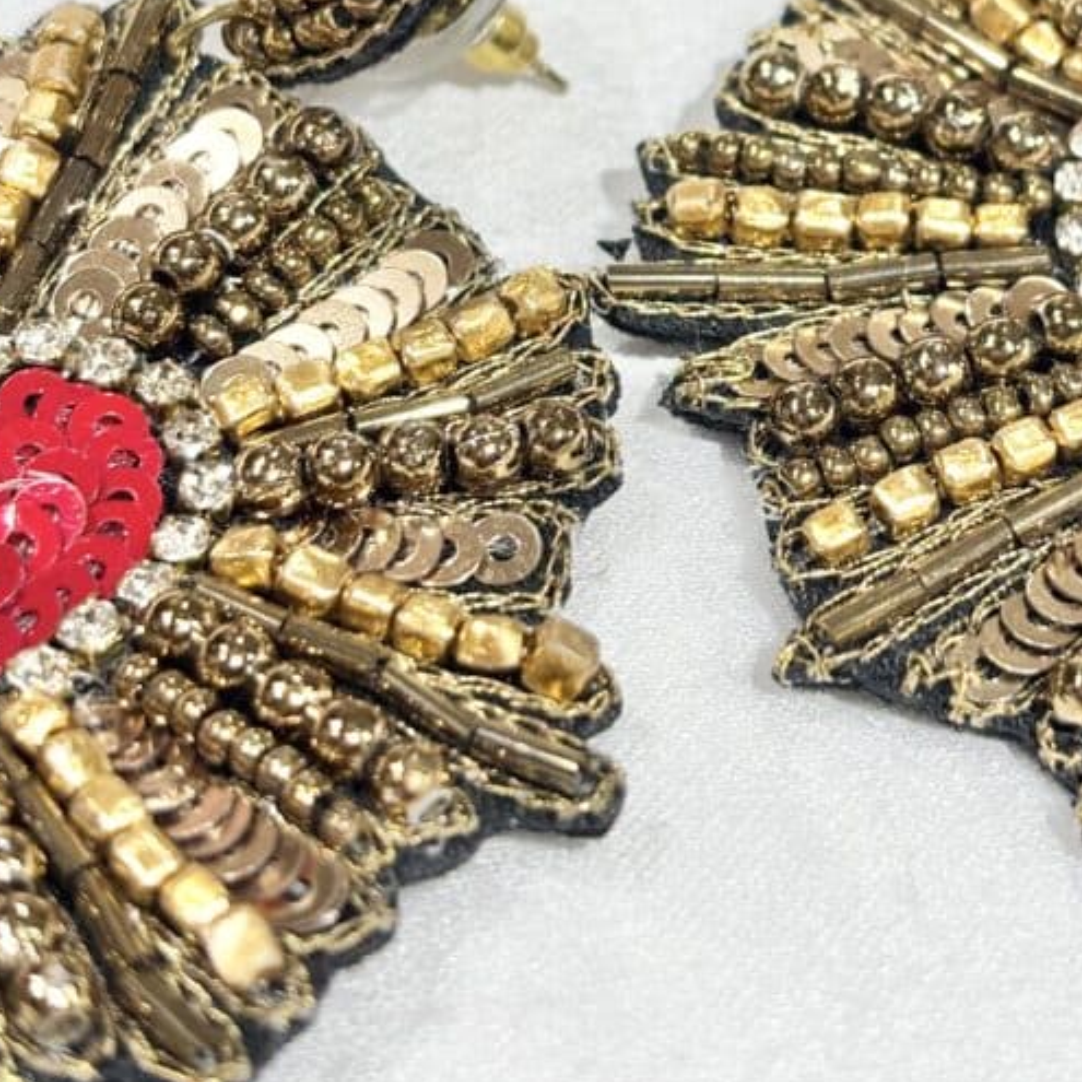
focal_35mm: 95
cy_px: 203
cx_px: 807
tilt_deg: -37.1
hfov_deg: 18.2
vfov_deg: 18.1
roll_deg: +5.6
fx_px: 3360
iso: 32
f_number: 1.6
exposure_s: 1/180
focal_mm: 5.96
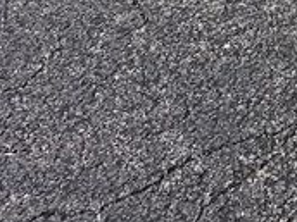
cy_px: -336
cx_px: 881
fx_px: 1227
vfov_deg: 9.2
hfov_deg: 10.2
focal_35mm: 143
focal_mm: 6.76
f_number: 1.78
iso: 80
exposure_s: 1/2703
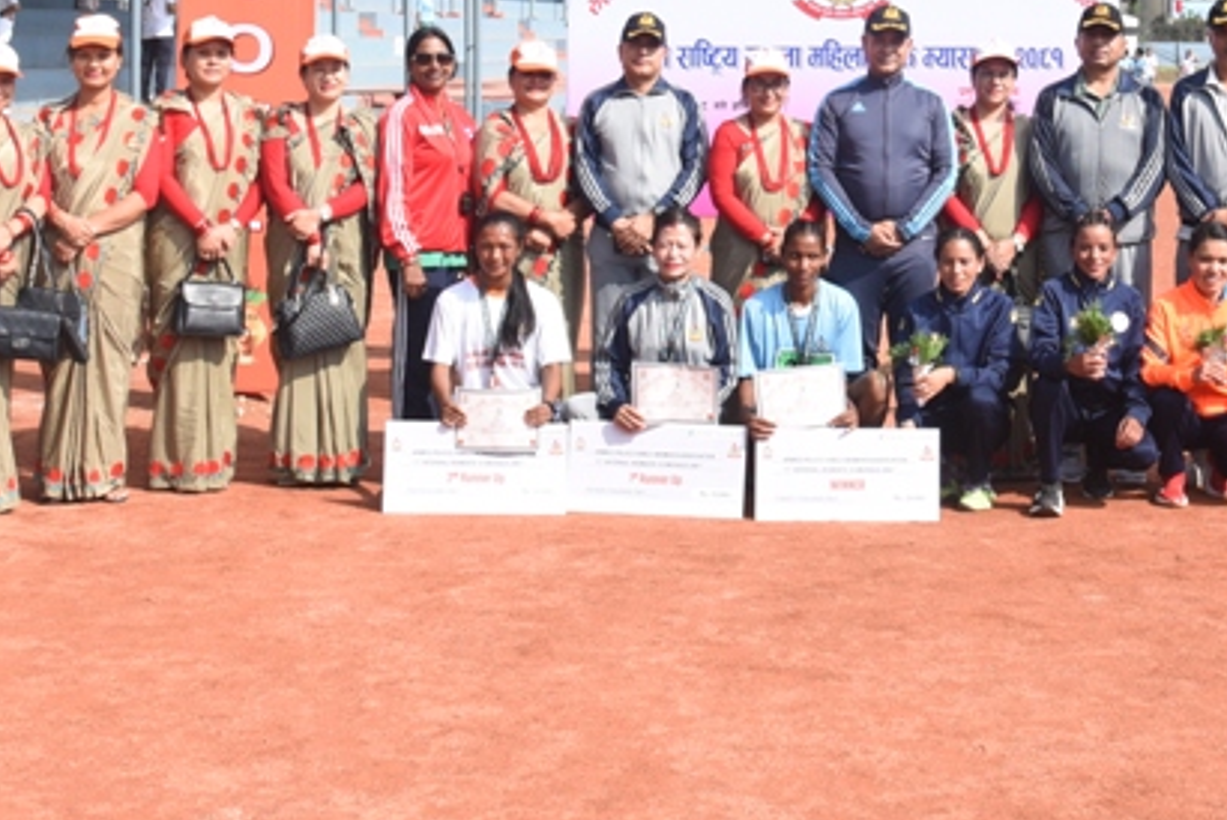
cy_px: 30
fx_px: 2558
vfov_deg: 17.8
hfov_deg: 26.8
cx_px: 841
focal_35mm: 75
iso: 200
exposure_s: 1/200
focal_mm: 30
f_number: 9
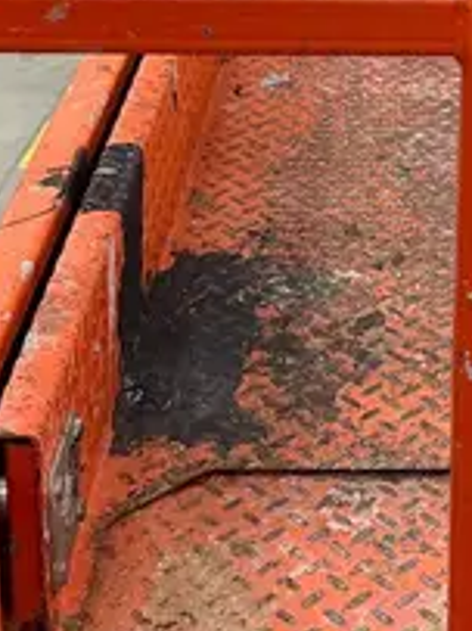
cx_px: 509
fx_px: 1711
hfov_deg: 15.3
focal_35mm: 94
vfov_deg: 19.8
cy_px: -92
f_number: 1.6
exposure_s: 1/60
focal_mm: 5.96
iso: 160
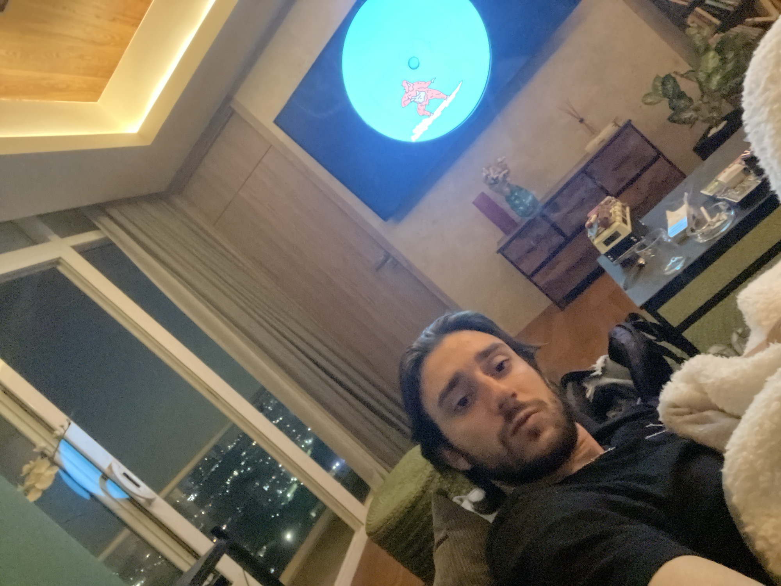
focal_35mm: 23
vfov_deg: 58.9
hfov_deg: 73.9
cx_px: 390
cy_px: 293
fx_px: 519
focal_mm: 2.71
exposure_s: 1/15
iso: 2000
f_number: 2.2
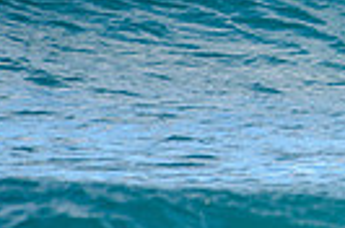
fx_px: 25660
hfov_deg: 0.8
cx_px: 710
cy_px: -19
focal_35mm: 2684
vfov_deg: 0.5
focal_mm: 500
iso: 400
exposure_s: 1/2000
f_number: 5.6
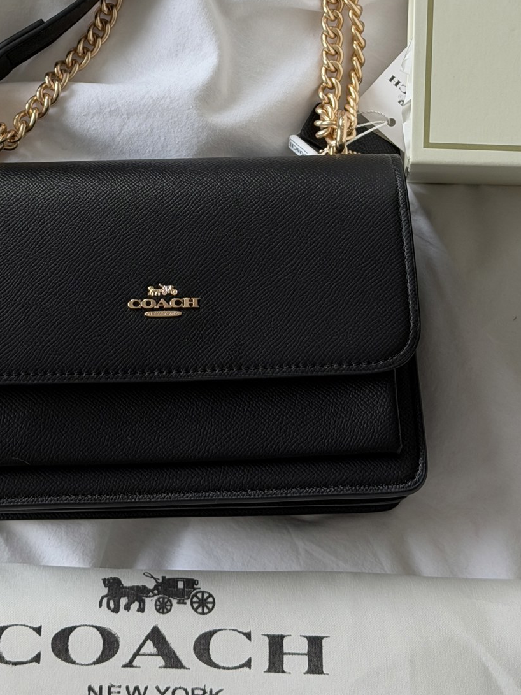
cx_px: 180
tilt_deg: -79.7
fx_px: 1766
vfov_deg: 21.9
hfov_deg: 16.7
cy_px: 122
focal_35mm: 88
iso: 64
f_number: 1.78
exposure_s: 1/121
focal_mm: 6.76
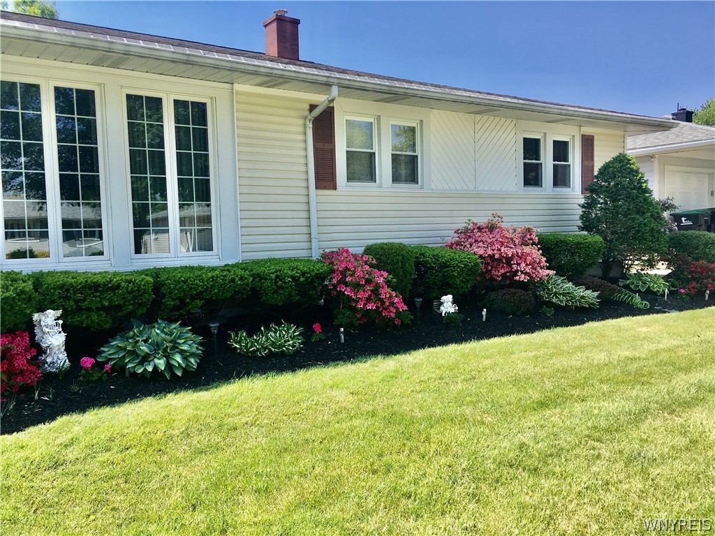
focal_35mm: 29
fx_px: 599
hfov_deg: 61.7
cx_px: 358
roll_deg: +0.6
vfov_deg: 48.2
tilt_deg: -6.1
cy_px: 268
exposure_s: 1/761
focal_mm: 4.15
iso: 25
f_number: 2.2
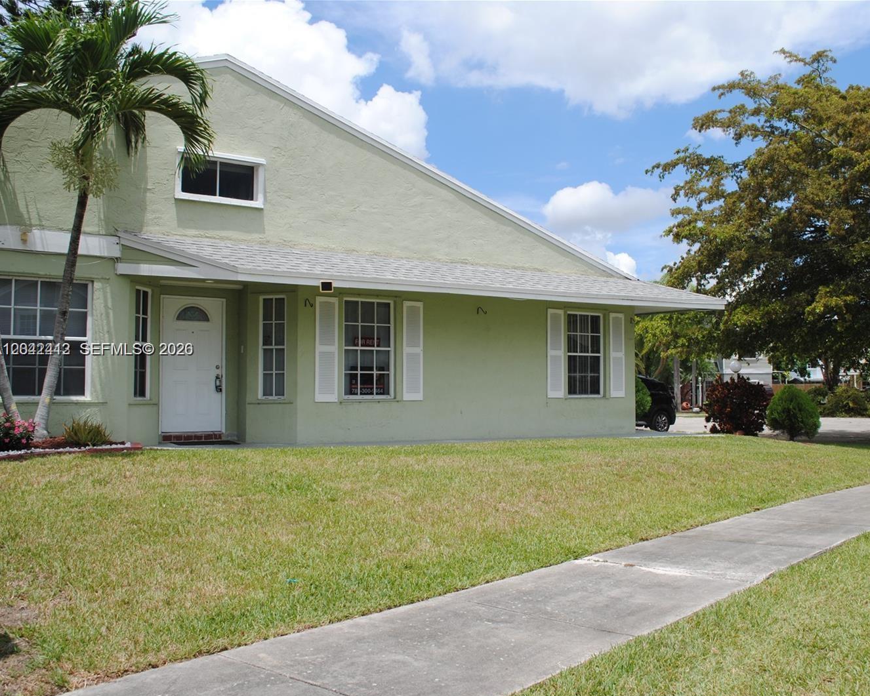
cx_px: 514
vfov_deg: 43.4
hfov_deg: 52.5
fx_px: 876
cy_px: 350
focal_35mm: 34
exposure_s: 1/320
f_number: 8
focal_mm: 20
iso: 100
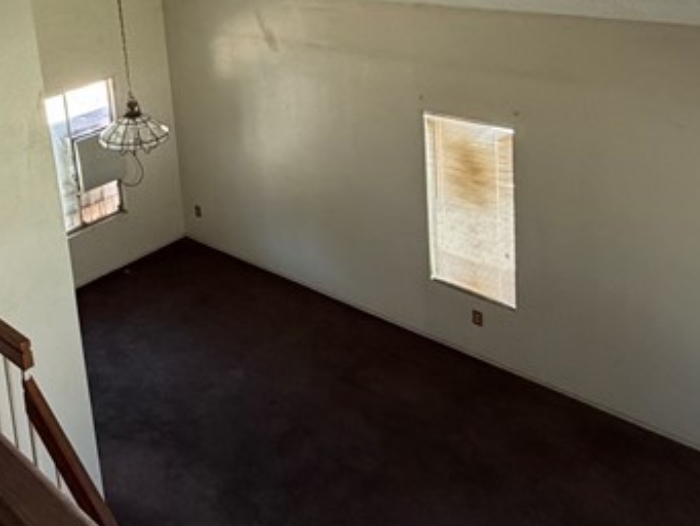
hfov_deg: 43.0
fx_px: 850
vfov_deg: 32.3
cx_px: 154
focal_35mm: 42
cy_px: 31
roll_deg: +6.5
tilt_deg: -11.7
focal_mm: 2.22
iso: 200
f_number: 2.2
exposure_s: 1/121
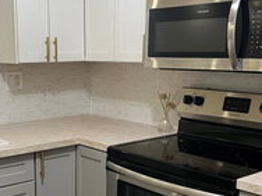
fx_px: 447
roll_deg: +0.3
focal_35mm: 59
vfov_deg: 24.7
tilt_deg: -11.3
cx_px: 68
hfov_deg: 32.1
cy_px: 131
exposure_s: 1/60
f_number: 1.5
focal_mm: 5.7
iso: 100
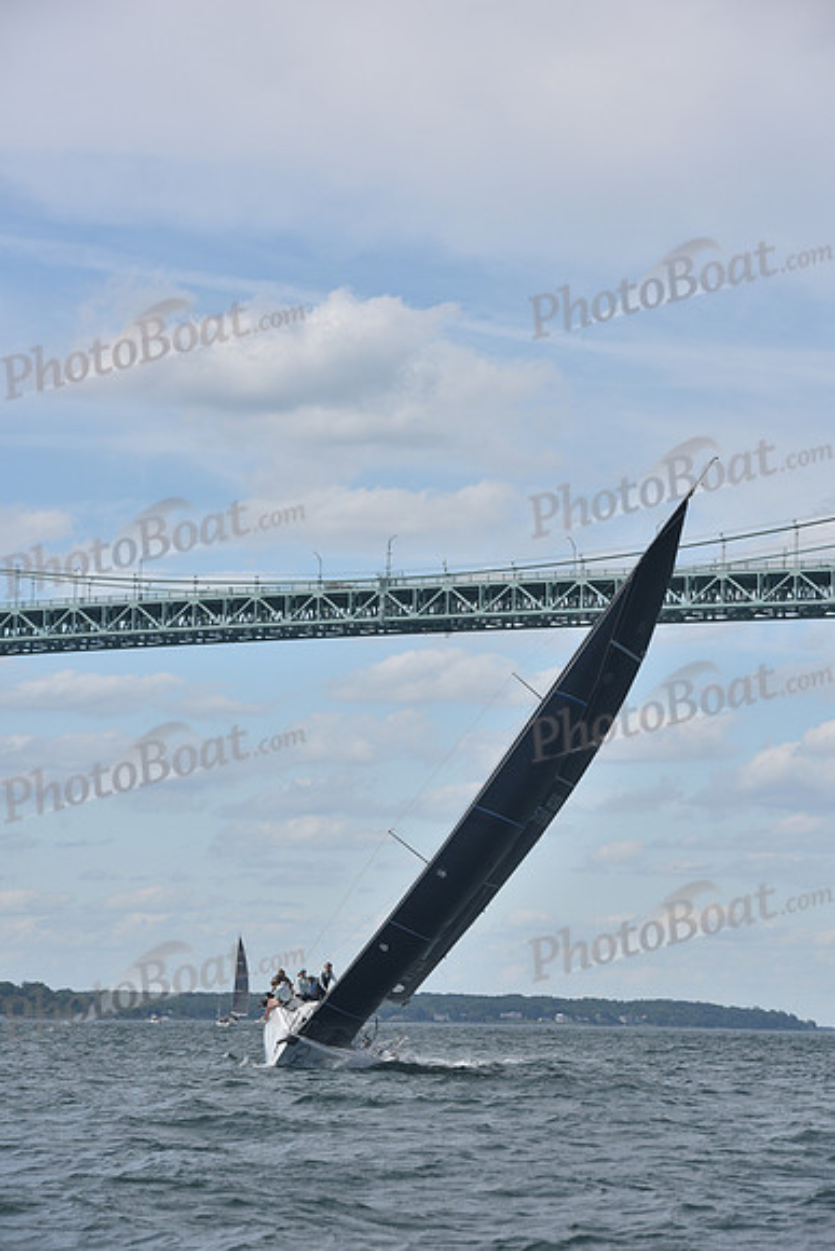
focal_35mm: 116
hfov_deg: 11.8
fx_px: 4033
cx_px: 418
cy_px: 626
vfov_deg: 17.6
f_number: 8
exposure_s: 1/800
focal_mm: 116
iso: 320
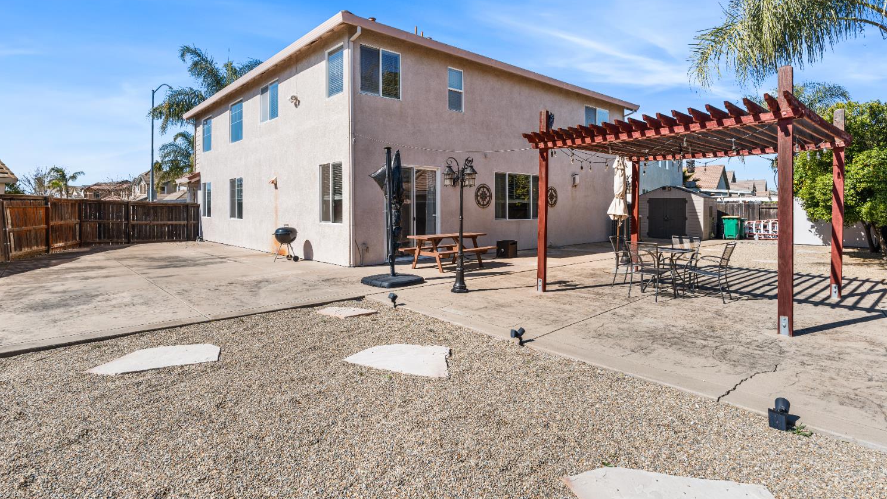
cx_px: 442
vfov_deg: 56.8
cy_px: 213
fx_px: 459
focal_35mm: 20
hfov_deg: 88.0
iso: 100
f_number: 5
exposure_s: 1/160
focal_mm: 18.5
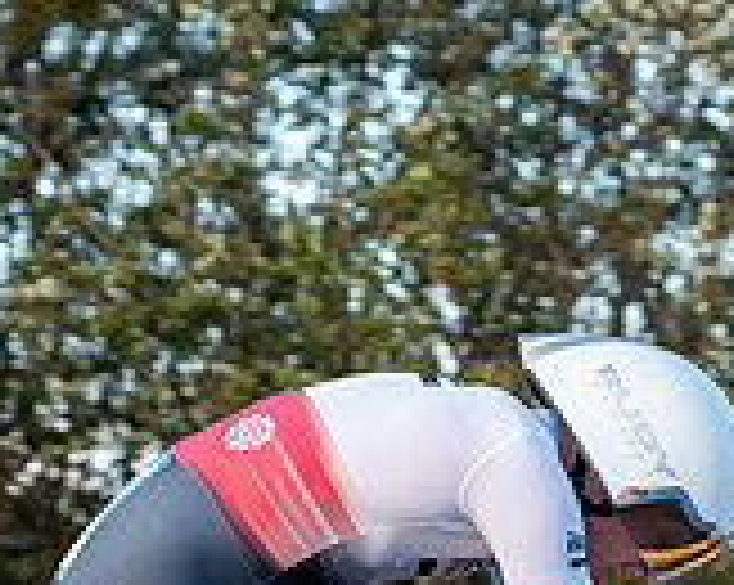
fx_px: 6856
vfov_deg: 4.9
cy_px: 691
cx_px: 356
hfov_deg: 6.1
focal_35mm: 316
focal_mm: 91
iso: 640
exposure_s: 1/1000
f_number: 3.5
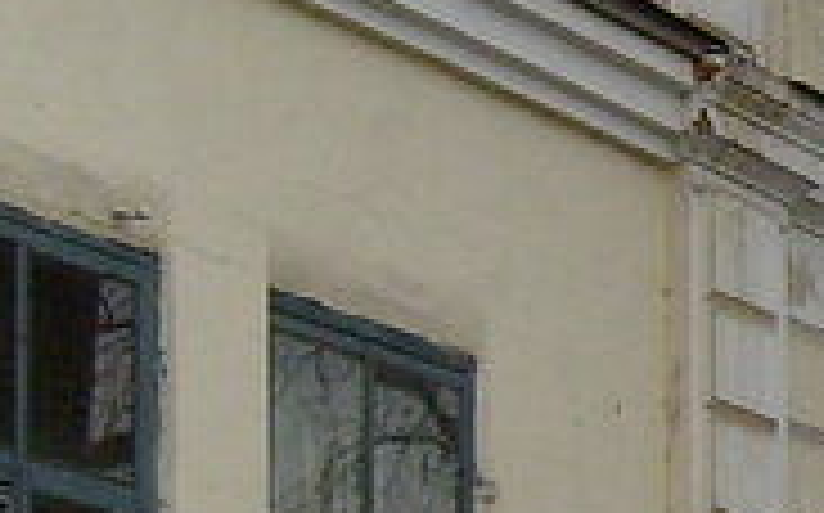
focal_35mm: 219
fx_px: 4913
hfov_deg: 9.2
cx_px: 1414
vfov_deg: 6.0
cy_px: 306
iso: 80
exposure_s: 1/250
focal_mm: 5.8
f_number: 2.8
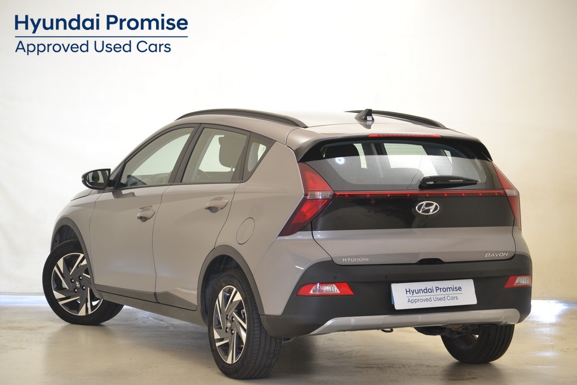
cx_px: 288
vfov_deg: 13.4
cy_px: 192
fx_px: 1635
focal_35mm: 102
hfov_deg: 20.0
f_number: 4.2
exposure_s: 1/20
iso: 400
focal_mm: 68
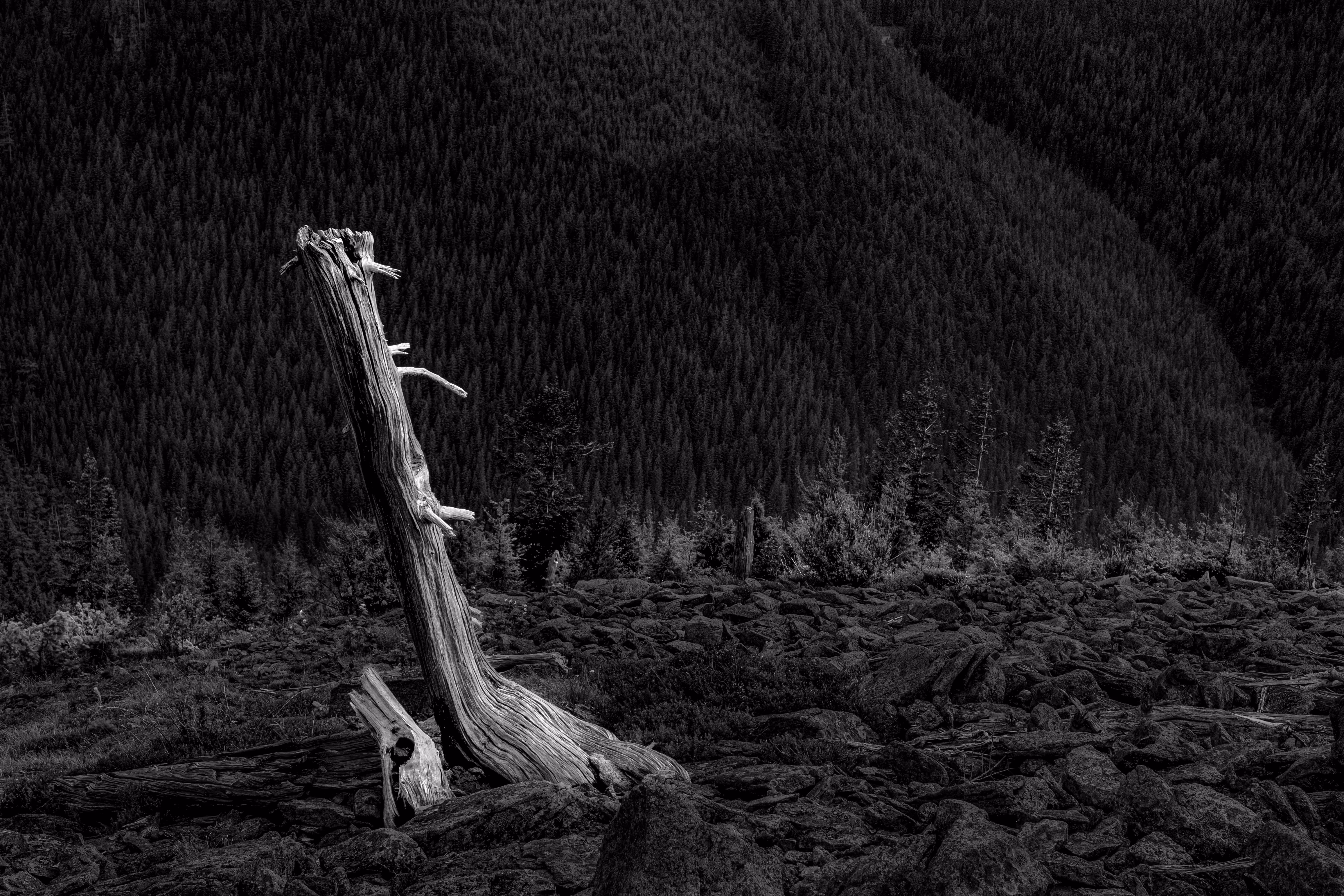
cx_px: 672
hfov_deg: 36.9
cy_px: 448
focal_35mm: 54
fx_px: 2016
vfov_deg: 25.1
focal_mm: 35.3
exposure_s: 1/250
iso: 160
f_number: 10
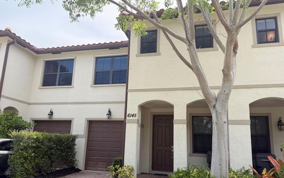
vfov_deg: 47.3
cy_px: 107
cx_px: 140
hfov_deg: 70.4
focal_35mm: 26
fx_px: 201
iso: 100
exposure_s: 1/2232
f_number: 1.78
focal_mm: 6.76
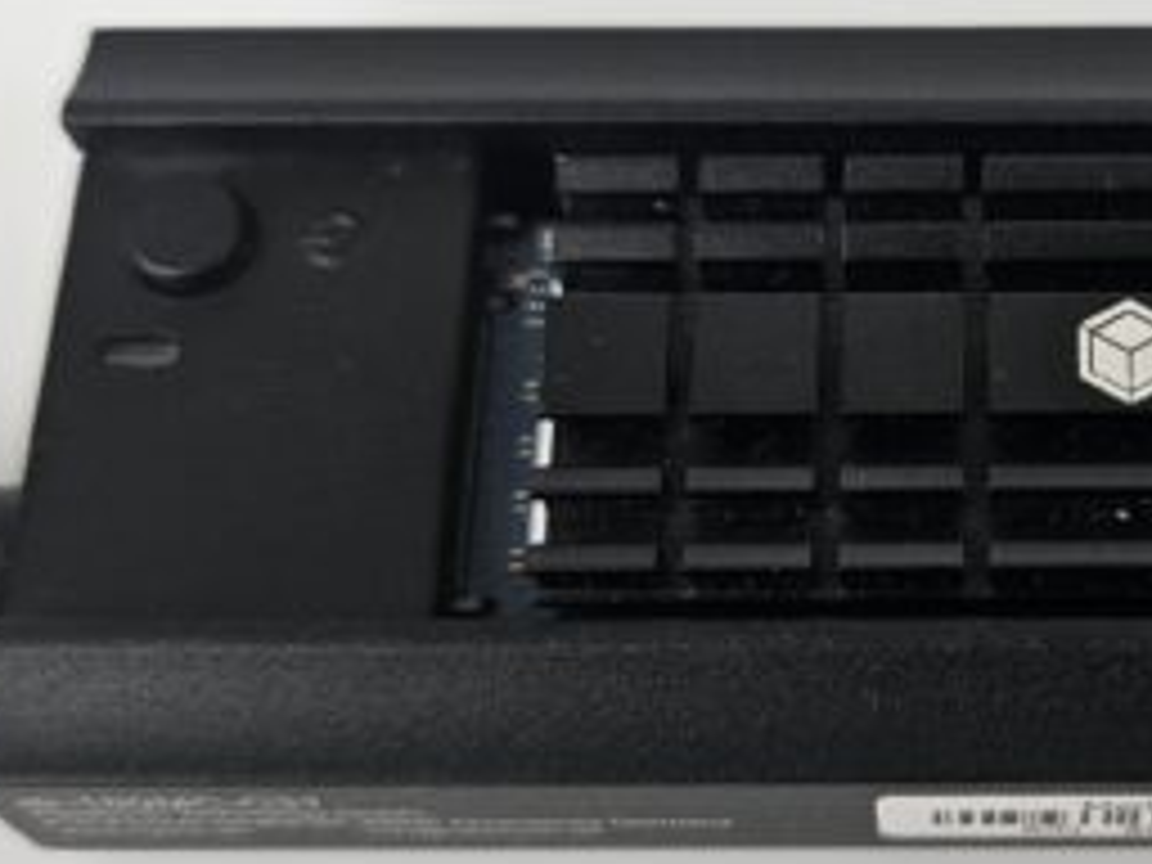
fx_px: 2296
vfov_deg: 21.3
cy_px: 387
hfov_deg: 27.3
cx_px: 1012
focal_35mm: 69
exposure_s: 1/190
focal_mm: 5.4
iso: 80
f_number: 1.8
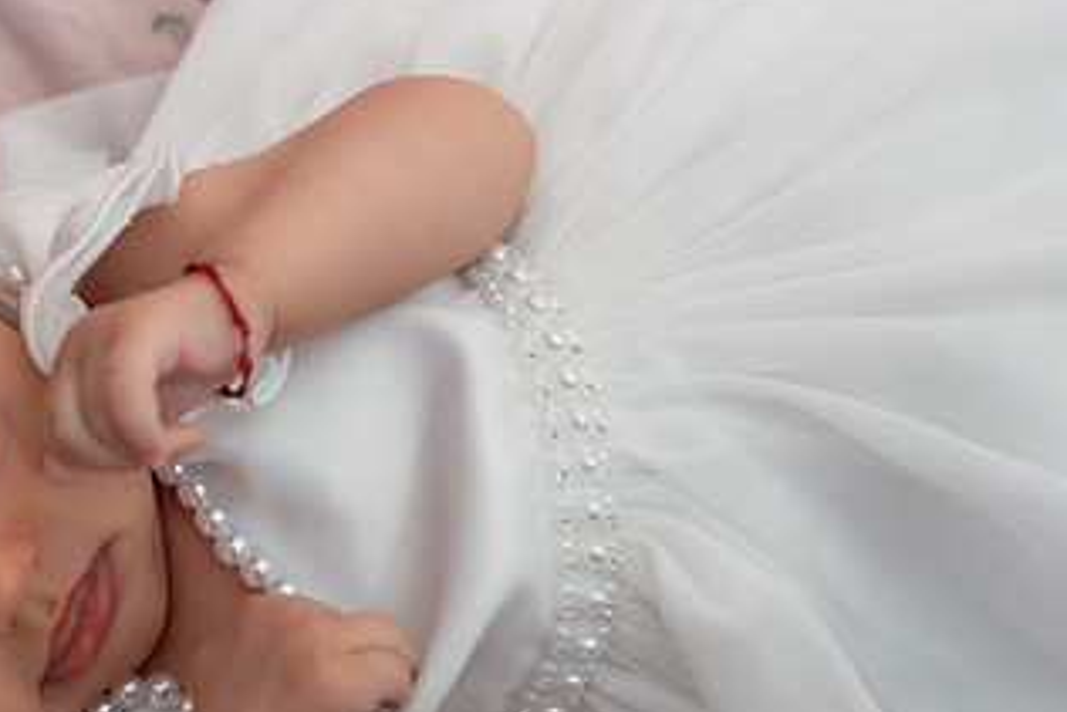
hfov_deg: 27.0
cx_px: 183
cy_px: 669
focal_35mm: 73
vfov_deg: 18.3
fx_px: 2165
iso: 640
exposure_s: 1/200
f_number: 3.2
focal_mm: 35
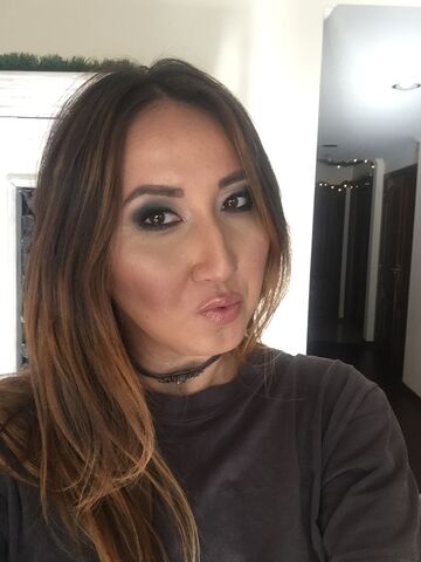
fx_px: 503
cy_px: 281
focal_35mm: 31
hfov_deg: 45.4
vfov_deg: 58.4
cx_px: 210
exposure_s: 1/30
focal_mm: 2.65
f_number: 2.2
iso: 64
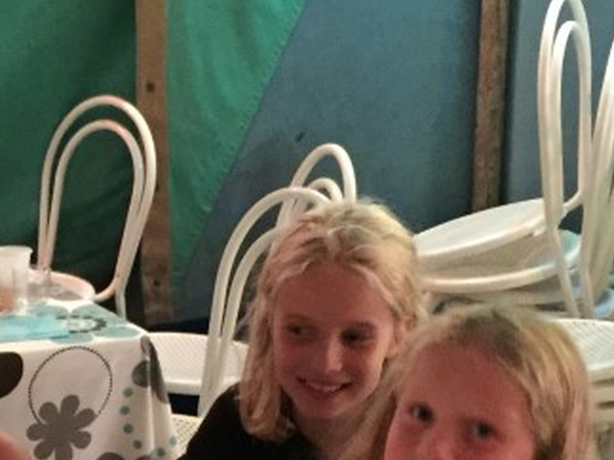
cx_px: 10
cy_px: 538
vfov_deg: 15.5
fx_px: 1631
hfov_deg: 20.7
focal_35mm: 92
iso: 640
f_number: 2.2
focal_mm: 4.15
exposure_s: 1/17
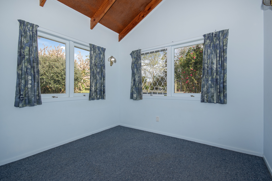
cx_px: 136
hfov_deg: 95.0
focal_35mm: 16
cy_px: 90
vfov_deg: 72.1
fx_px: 125
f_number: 8
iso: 200
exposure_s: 1/200
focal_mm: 11
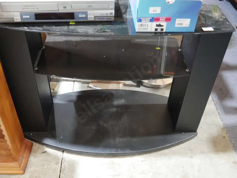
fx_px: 260
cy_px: 89
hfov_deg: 49.0
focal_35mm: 38
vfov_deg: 37.8
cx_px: 118
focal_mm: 19
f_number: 4.1
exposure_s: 1/60
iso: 2000
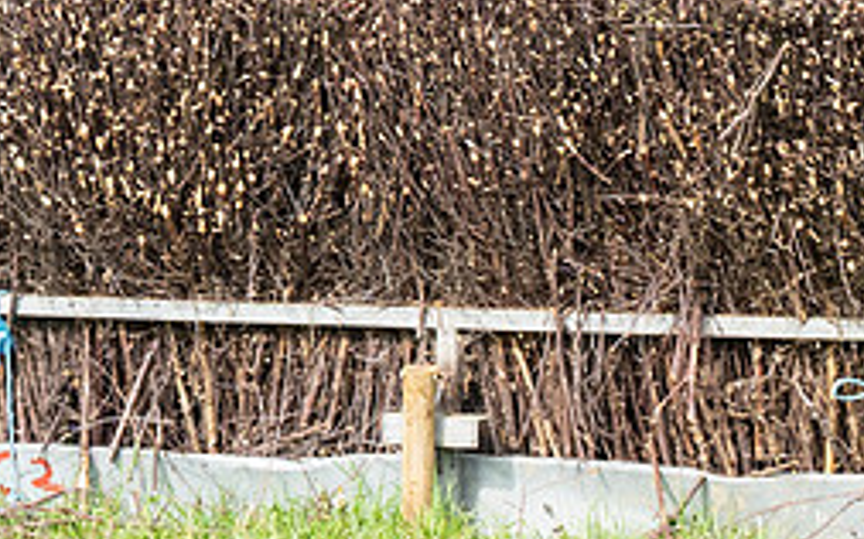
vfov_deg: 2.8
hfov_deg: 4.5
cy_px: -202
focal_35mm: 465
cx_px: 436
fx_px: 10947
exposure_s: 1/1000
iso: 400
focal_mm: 70
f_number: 5.6
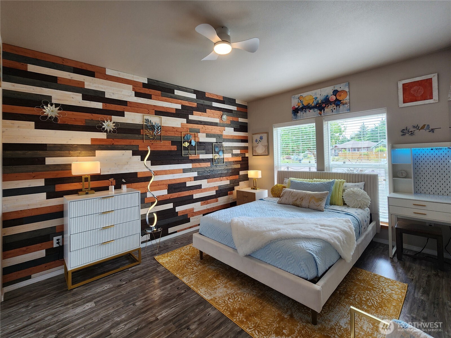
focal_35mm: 13
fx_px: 169
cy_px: 169
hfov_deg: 106.2
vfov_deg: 89.9
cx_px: 226
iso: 64
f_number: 2.2
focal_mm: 2.2
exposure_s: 1/60.2
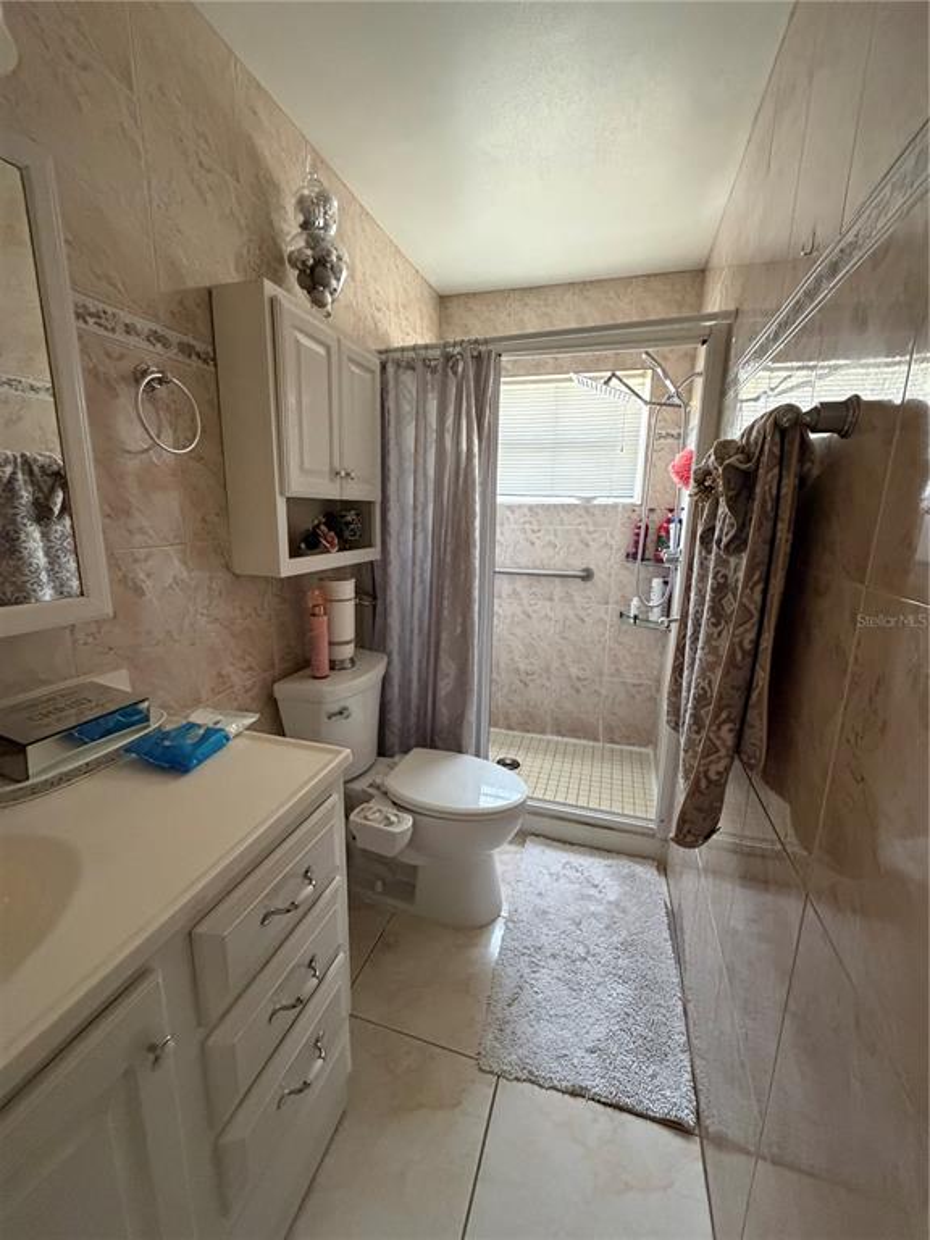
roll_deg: -1.6
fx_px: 502
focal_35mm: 14
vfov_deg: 102.1
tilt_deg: -12.1
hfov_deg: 85.7
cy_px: 620
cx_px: 465
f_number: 2.2
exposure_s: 1/60
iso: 800
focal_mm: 2.22
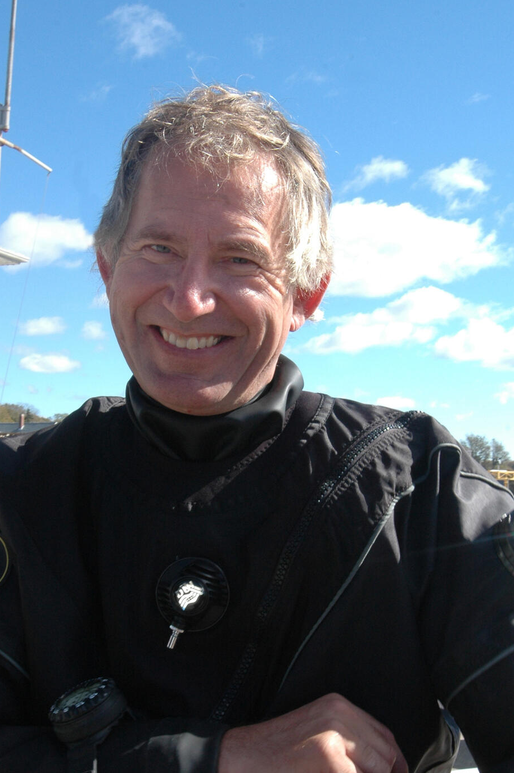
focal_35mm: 57
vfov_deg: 34.9
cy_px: 479
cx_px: 233
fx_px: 1223
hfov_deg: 23.7
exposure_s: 1/80
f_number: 16
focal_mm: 26
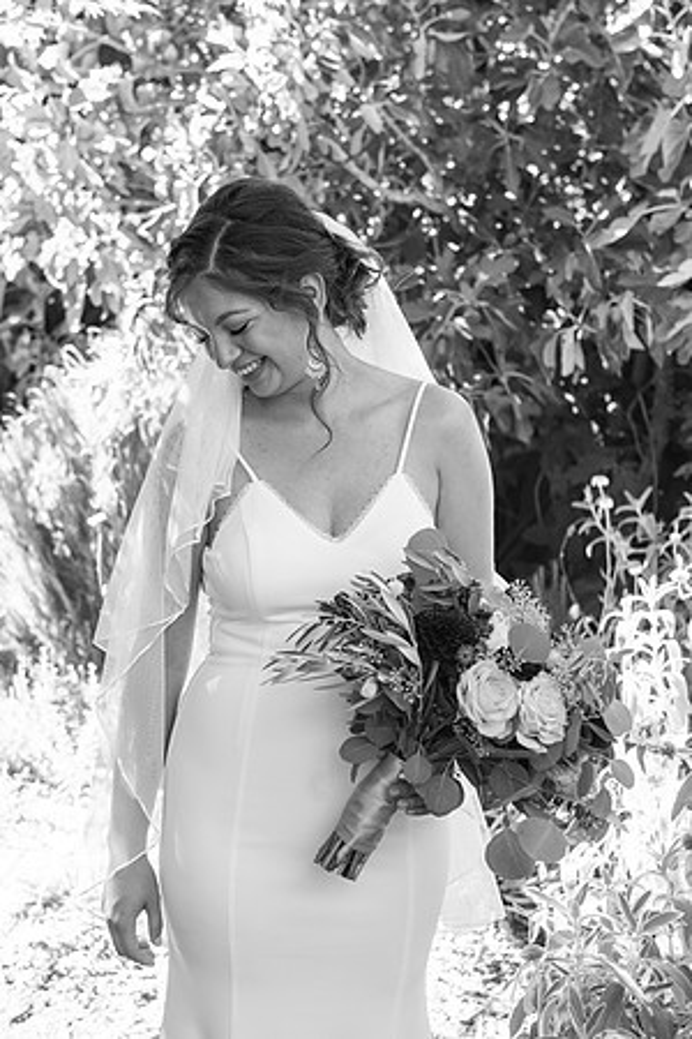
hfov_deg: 21.9
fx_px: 1788
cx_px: 346
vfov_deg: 32.4
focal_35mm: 62
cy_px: 520
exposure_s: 1/160
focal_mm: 62
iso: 640
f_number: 5
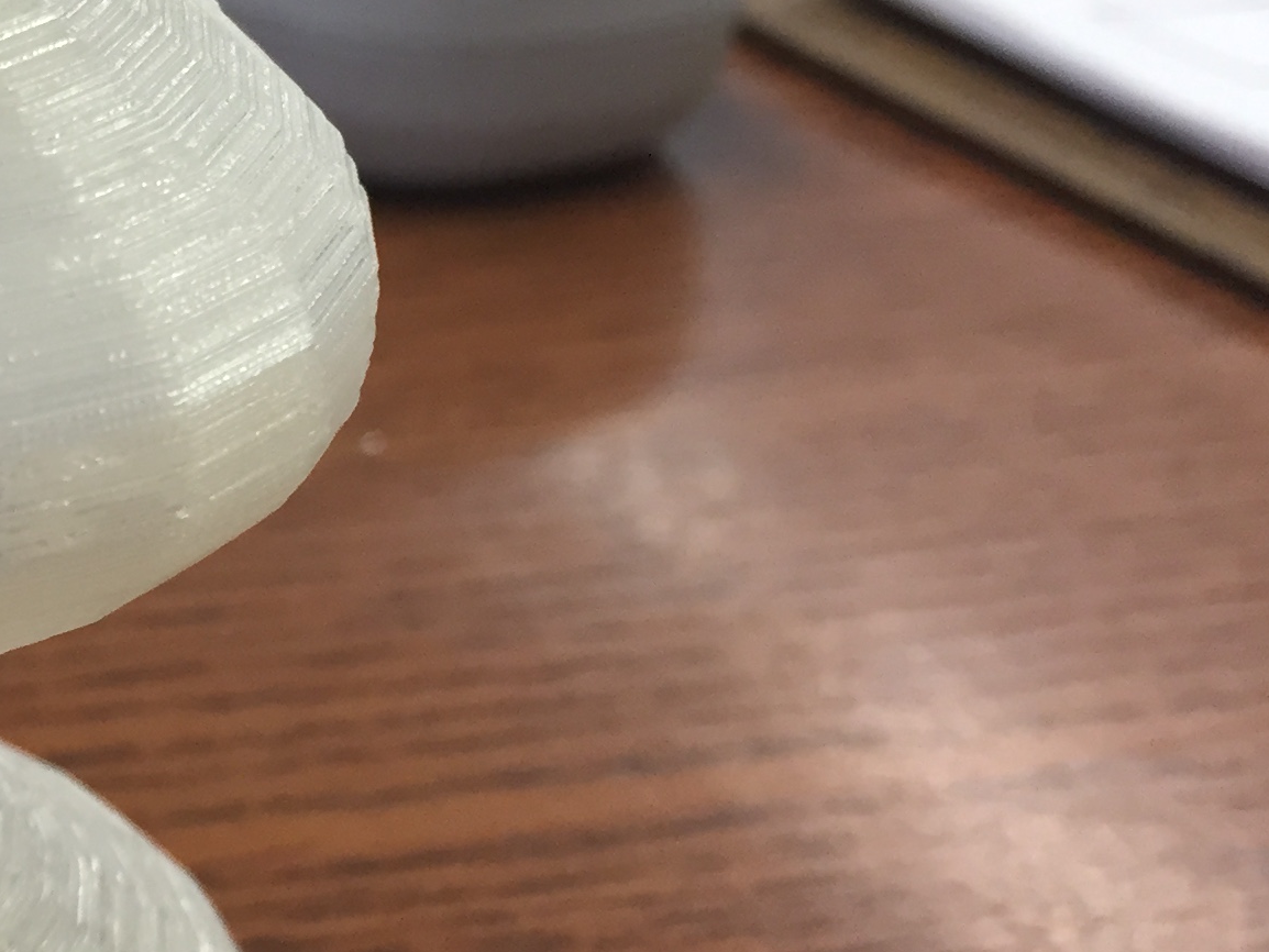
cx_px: -372
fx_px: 3007
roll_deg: -0.2
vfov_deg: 18.0
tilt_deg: -25.8
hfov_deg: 21.6
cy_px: 387
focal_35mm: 82
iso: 80
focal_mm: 4.15
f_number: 2.2
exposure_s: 1/30
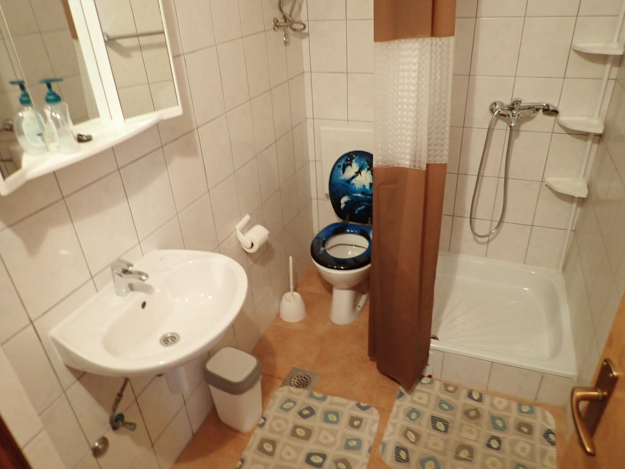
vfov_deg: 54.9
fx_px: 451
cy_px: 234
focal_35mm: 25
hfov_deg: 69.4
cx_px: 312
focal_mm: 4.5
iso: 400
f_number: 2
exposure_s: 1/30
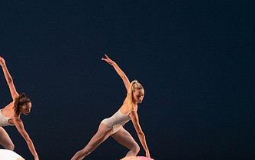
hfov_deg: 4.4
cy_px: 103
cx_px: 75
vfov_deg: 2.7
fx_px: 3352
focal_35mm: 482
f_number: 7.1
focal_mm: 271
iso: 5000
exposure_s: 1/400
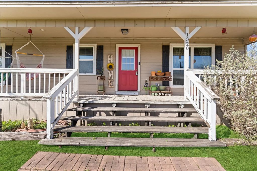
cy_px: 86
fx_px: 118
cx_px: 128
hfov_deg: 95.0
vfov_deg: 72.1
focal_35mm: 16
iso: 640
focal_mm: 11
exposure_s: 1/2000
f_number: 3.5
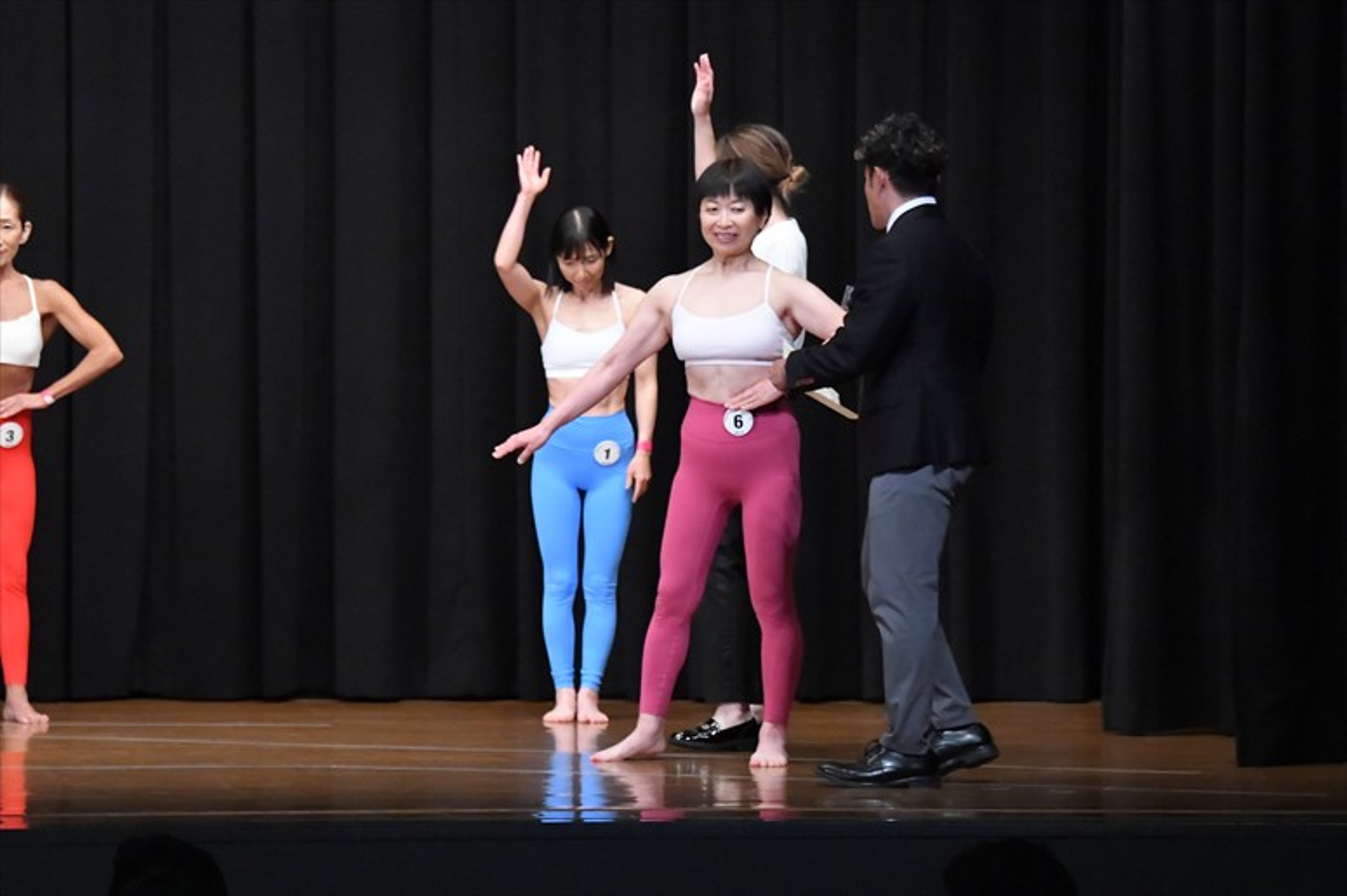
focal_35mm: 202
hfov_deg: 10.2
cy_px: 448
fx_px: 7555
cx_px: 674
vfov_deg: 6.8
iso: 8000
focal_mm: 135
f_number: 5.6
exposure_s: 1/400
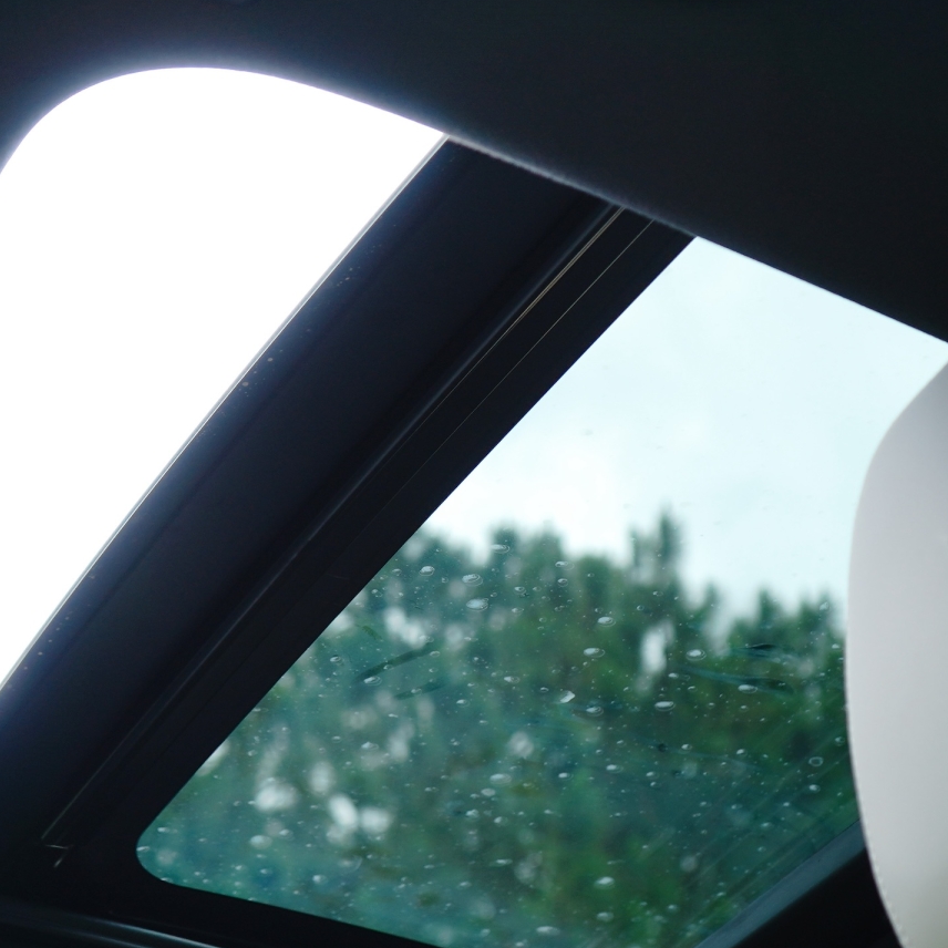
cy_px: 539
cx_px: 540
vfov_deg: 21.4
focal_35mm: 81
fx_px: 2510
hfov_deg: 21.4
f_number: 4
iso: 125
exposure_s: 1/320
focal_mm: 34
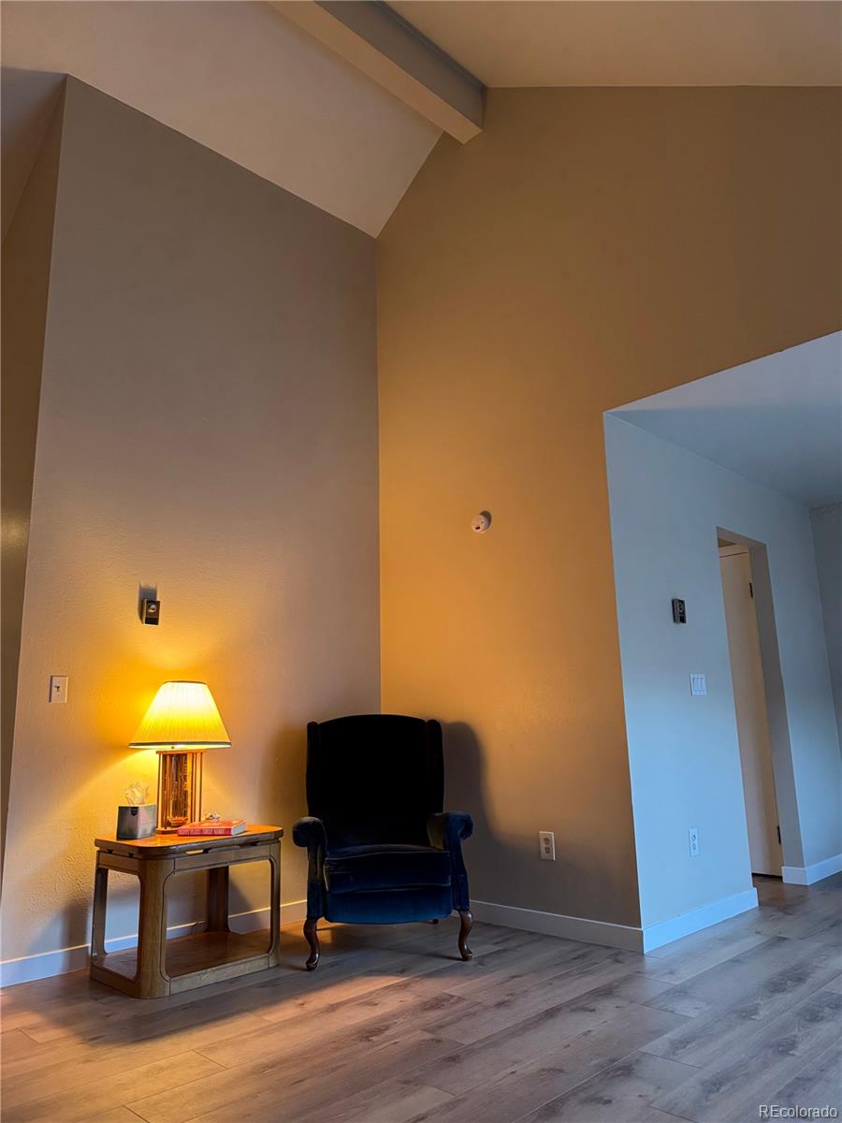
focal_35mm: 24
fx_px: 778
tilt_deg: +11.6
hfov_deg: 56.8
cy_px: 562
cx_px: 421
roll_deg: +1.9
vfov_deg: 71.6
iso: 500
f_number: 1.78
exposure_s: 1/60
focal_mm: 6.76
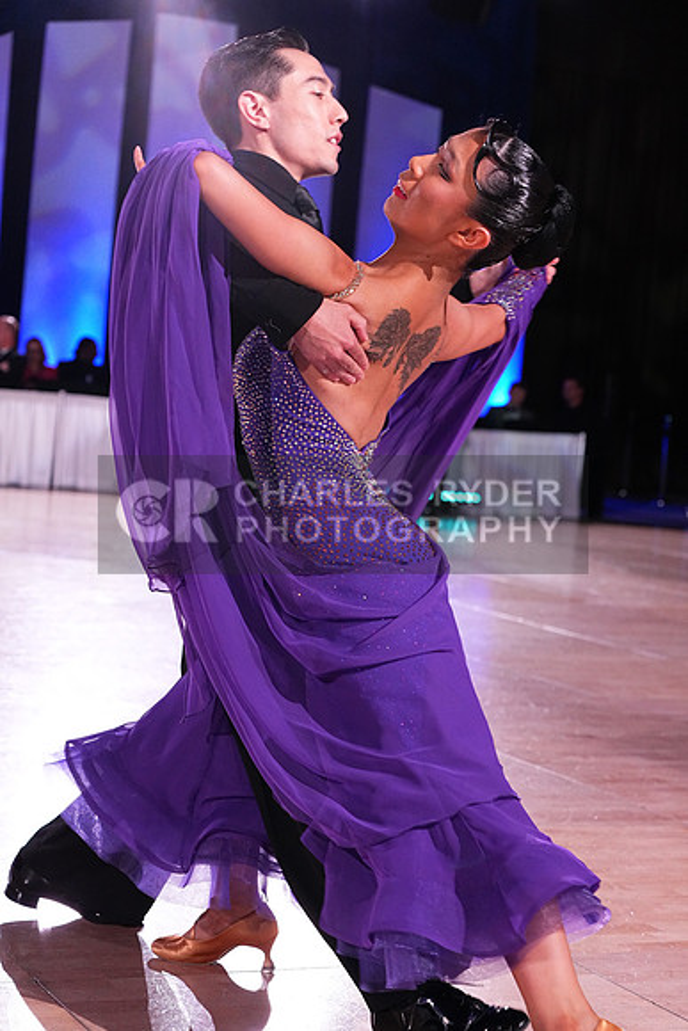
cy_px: 516
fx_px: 2005
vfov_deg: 28.8
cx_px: 344
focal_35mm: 70
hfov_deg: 19.5
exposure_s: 1/250
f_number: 5
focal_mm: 70
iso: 4000
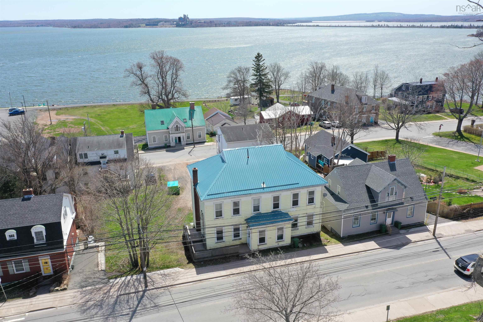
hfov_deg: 65.5
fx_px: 376
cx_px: 242
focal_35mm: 28
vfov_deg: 46.4
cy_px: 161
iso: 100
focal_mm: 10.26
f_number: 5.6
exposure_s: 1/320
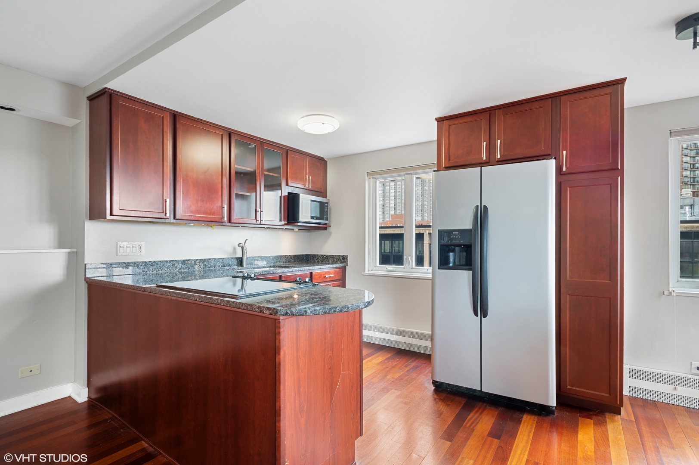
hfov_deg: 96.8
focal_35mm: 16
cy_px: 232
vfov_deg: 73.7
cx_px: 350
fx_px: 310
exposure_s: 4
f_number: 11
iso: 100
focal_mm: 10.63
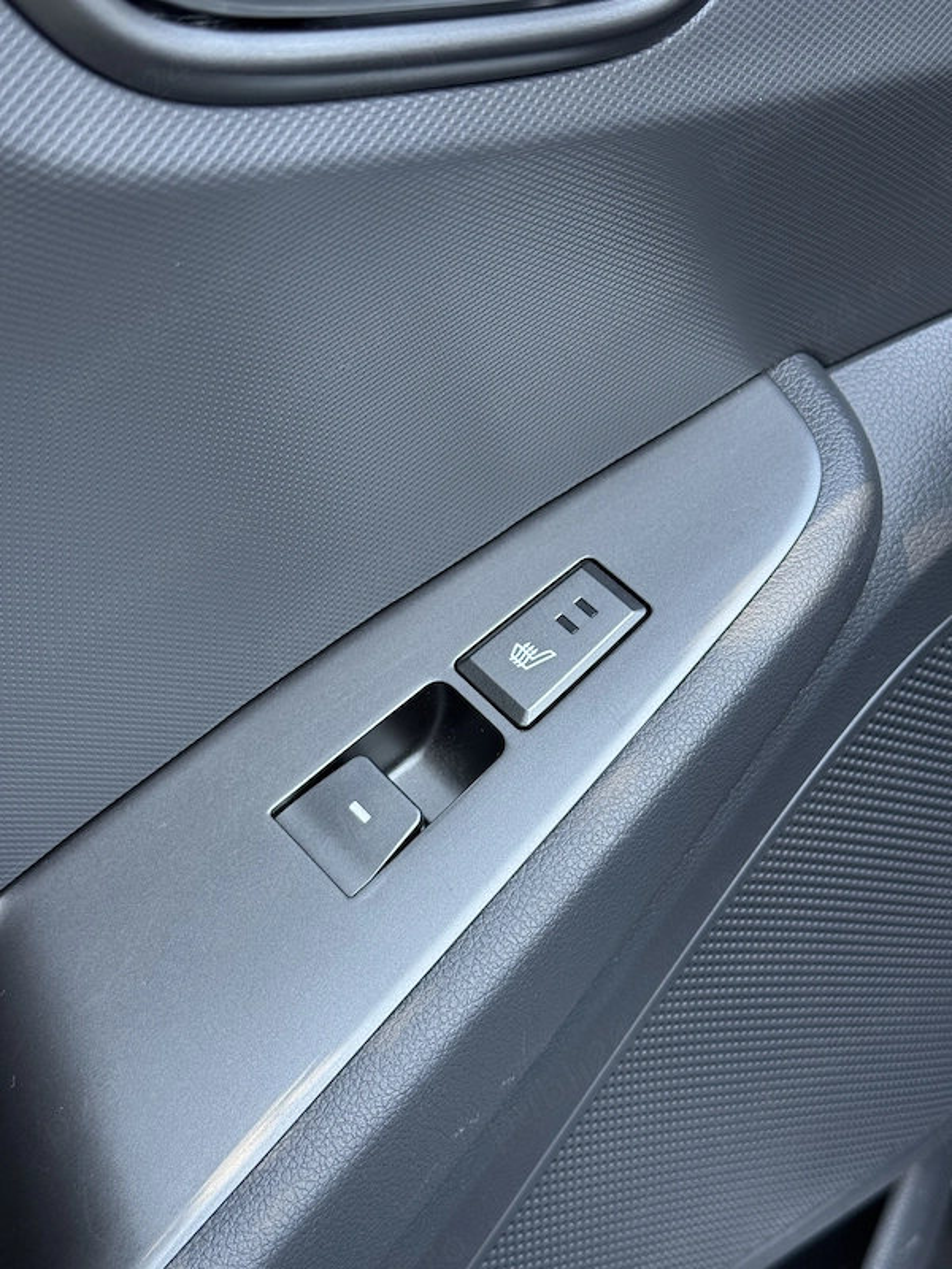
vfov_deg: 39.7
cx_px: 476
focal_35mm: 48
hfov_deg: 30.3
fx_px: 1760
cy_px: 634
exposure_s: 1/141
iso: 100
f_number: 1.78
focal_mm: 6.76
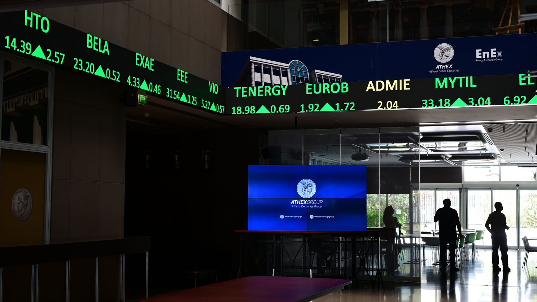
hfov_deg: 41.3
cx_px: 268
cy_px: 149
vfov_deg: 24.0
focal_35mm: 50
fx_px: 712
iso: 640
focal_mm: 47
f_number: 5
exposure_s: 1/200
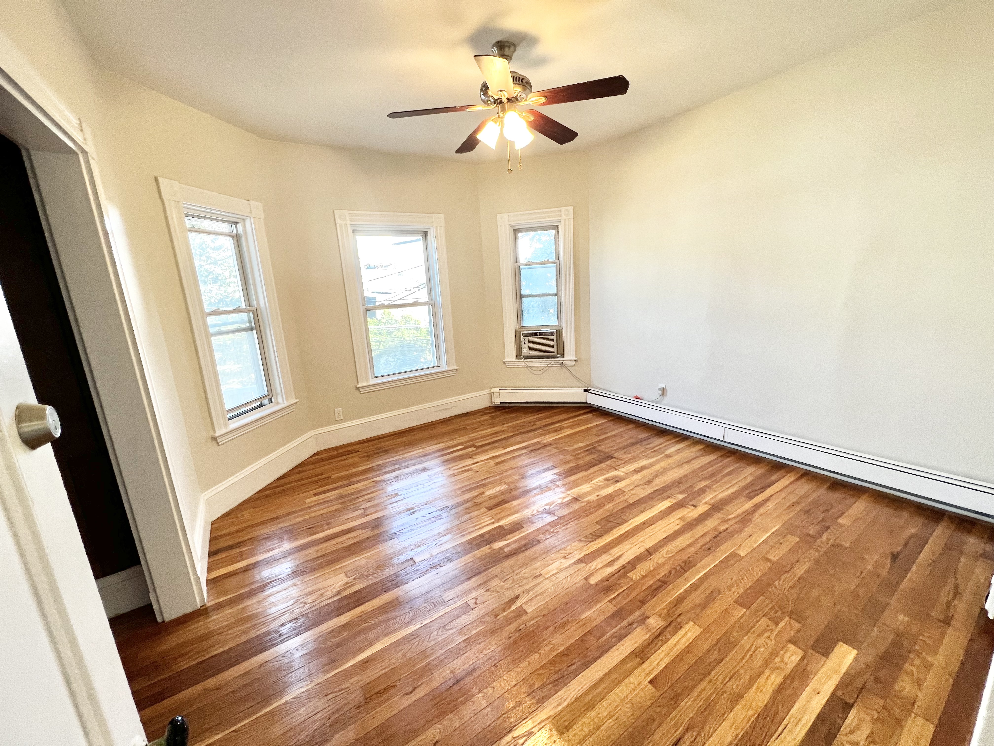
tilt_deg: -12.5
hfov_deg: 106.2
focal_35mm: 13
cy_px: 373
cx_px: 497
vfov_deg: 89.9
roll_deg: +4.0
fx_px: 373
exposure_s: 1/120
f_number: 1.8
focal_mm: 1.57
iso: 125
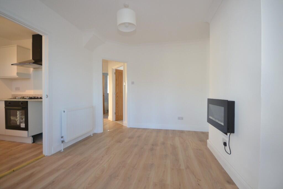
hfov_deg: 100.4
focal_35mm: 15
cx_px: 142
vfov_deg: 77.3
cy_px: 94
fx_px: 118
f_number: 4
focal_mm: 10
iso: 500
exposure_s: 1/60
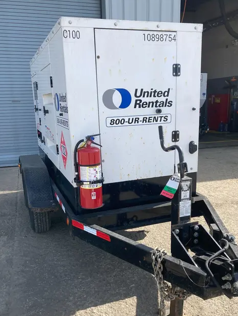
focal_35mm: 33
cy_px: 181
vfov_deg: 55.1
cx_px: 116
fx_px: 302
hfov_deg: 43.0
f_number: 1.8
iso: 20
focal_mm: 3.99
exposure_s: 1/1021
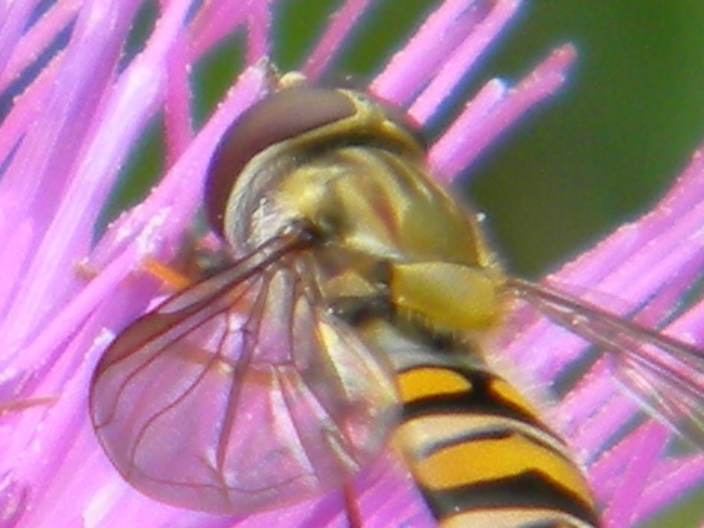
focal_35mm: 374
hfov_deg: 5.3
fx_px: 7604
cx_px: 442
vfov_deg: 4.0
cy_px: 380
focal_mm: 26.8
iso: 80
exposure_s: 1/78.6
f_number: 5
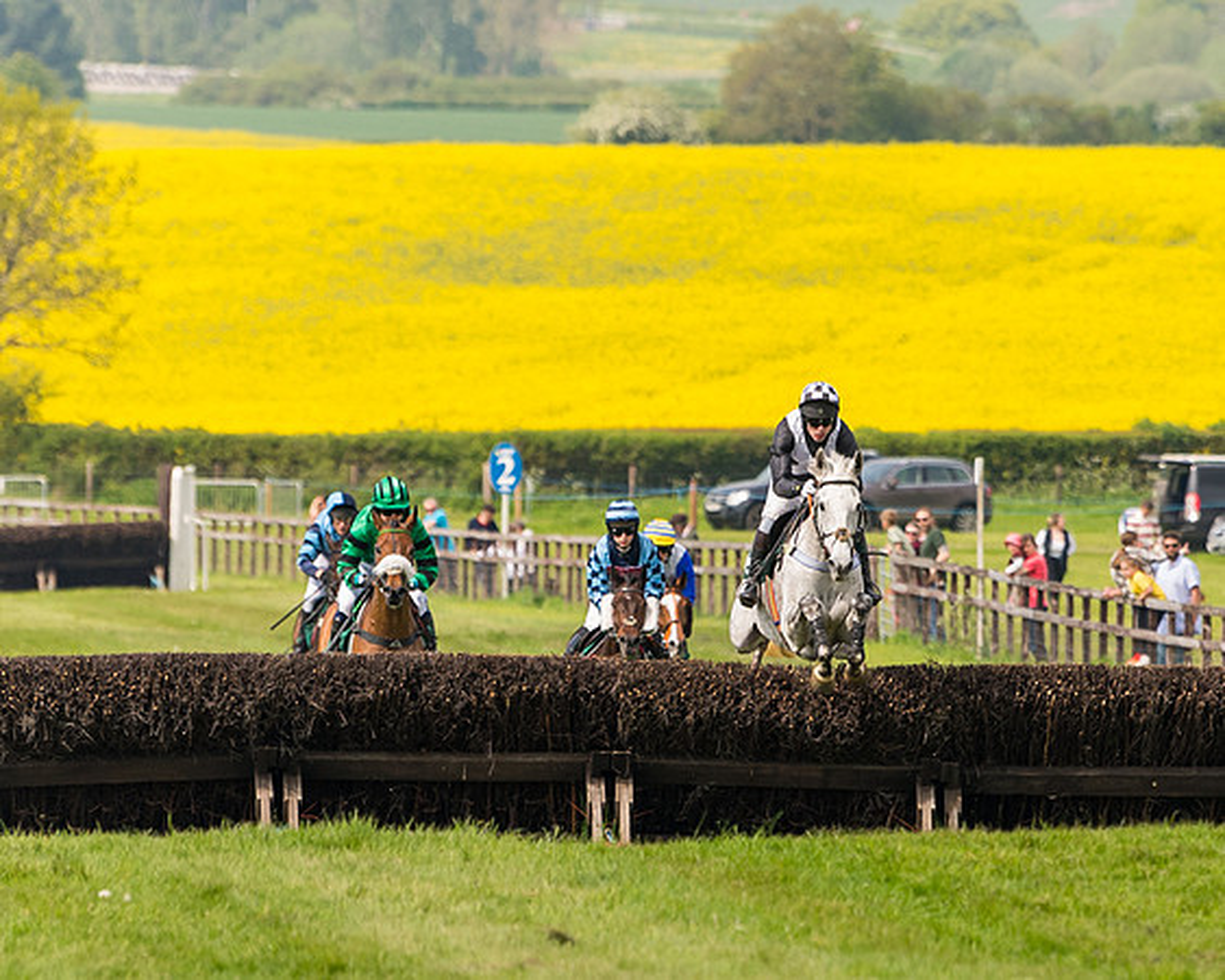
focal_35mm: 522
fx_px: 18926
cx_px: 804
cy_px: 557
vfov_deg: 3.0
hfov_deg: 3.7
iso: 400
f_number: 4
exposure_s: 1/2500
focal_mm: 200
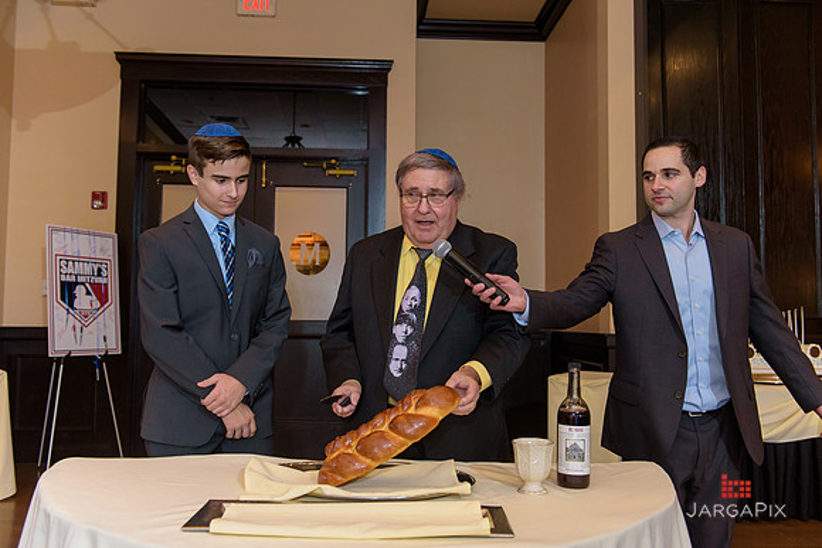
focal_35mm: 32
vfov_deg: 41.1
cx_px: 411
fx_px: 731
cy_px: 274
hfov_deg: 58.7
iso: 1600
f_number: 3.2
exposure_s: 1/125
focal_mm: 32
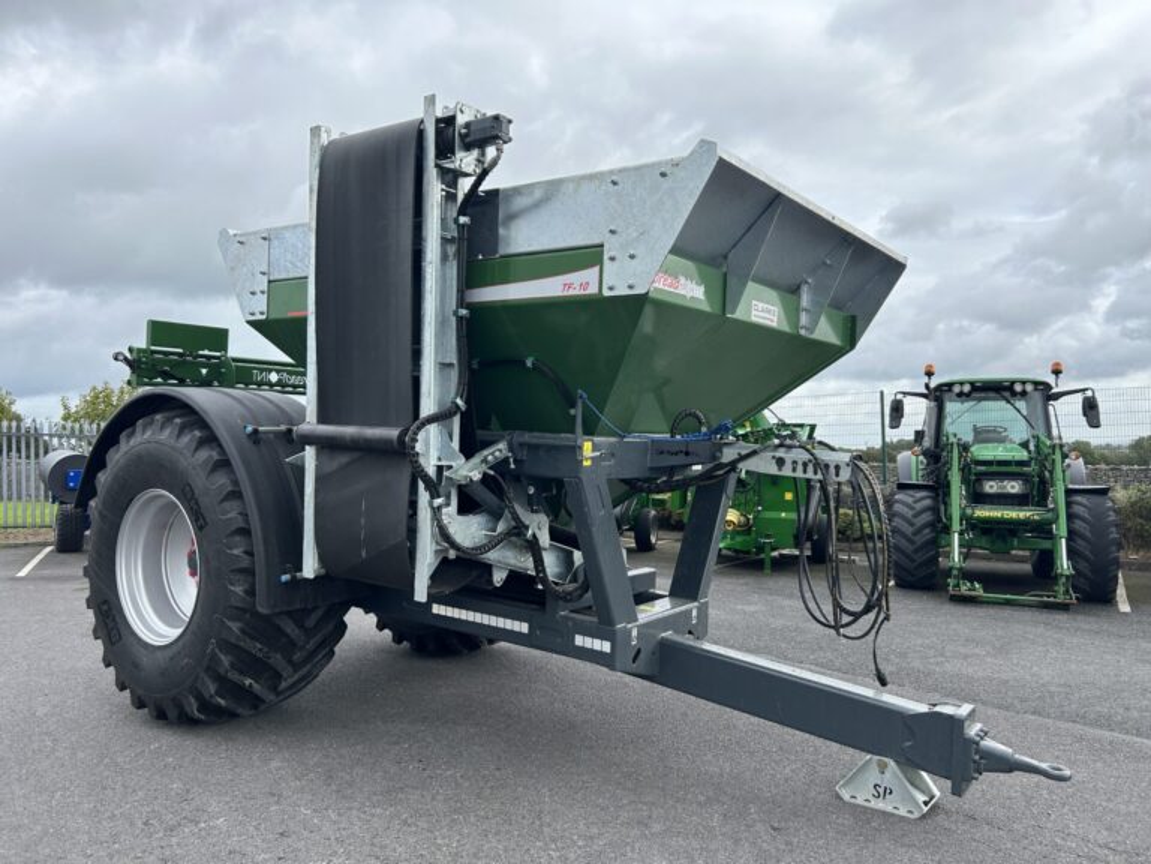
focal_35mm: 26
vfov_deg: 53.1
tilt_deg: +1.7
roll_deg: +1.6
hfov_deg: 67.3
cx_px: 576
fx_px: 865
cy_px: 432
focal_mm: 5.7
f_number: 1.5
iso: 50
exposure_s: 1/2632
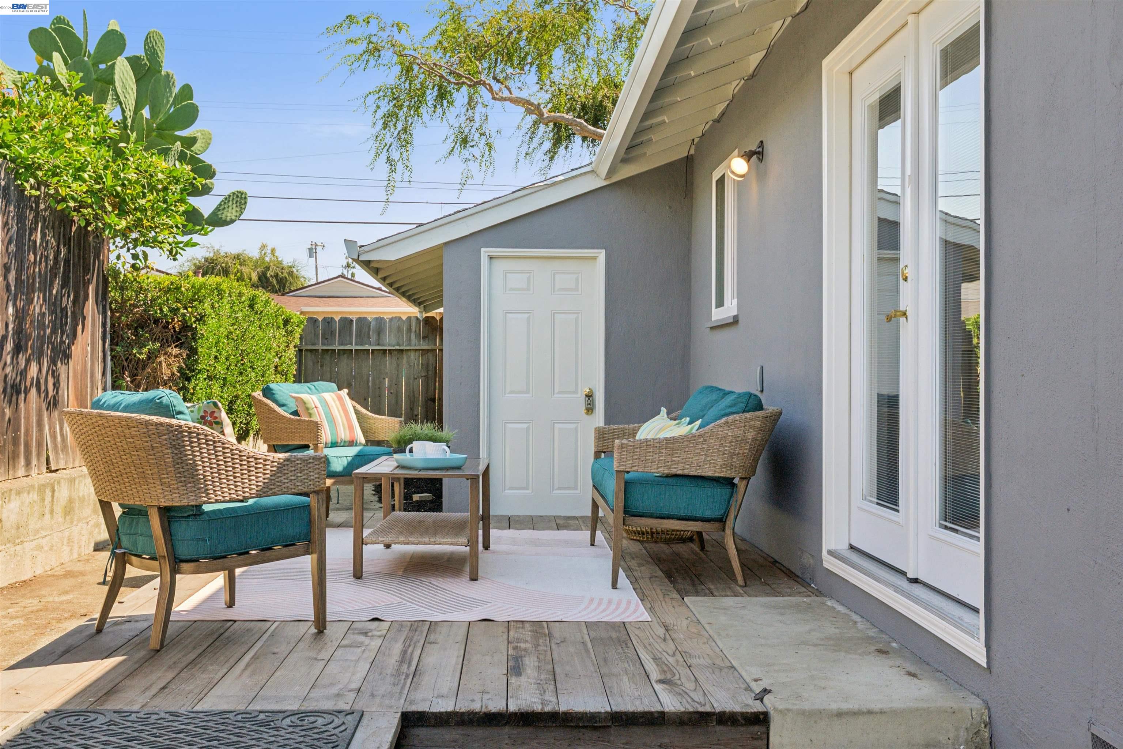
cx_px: 562
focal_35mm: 42
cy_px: 374
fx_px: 1310
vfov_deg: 31.9
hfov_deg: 46.4
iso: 400
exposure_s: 1/250
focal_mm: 28
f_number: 9
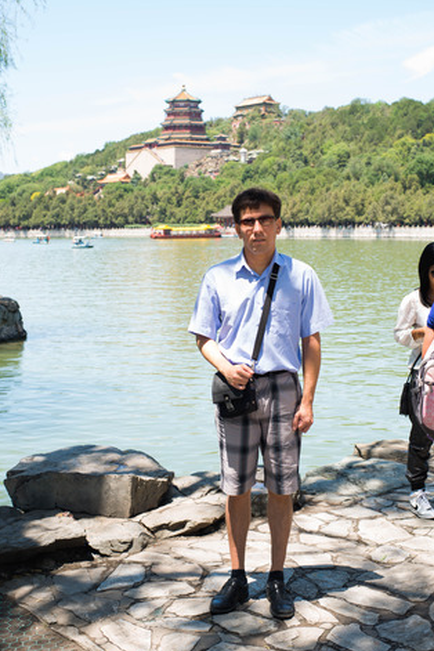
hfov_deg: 26.5
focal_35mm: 51
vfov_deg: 38.9
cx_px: 217
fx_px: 922
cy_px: 326
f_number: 8
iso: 50
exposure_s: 1/90
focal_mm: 50
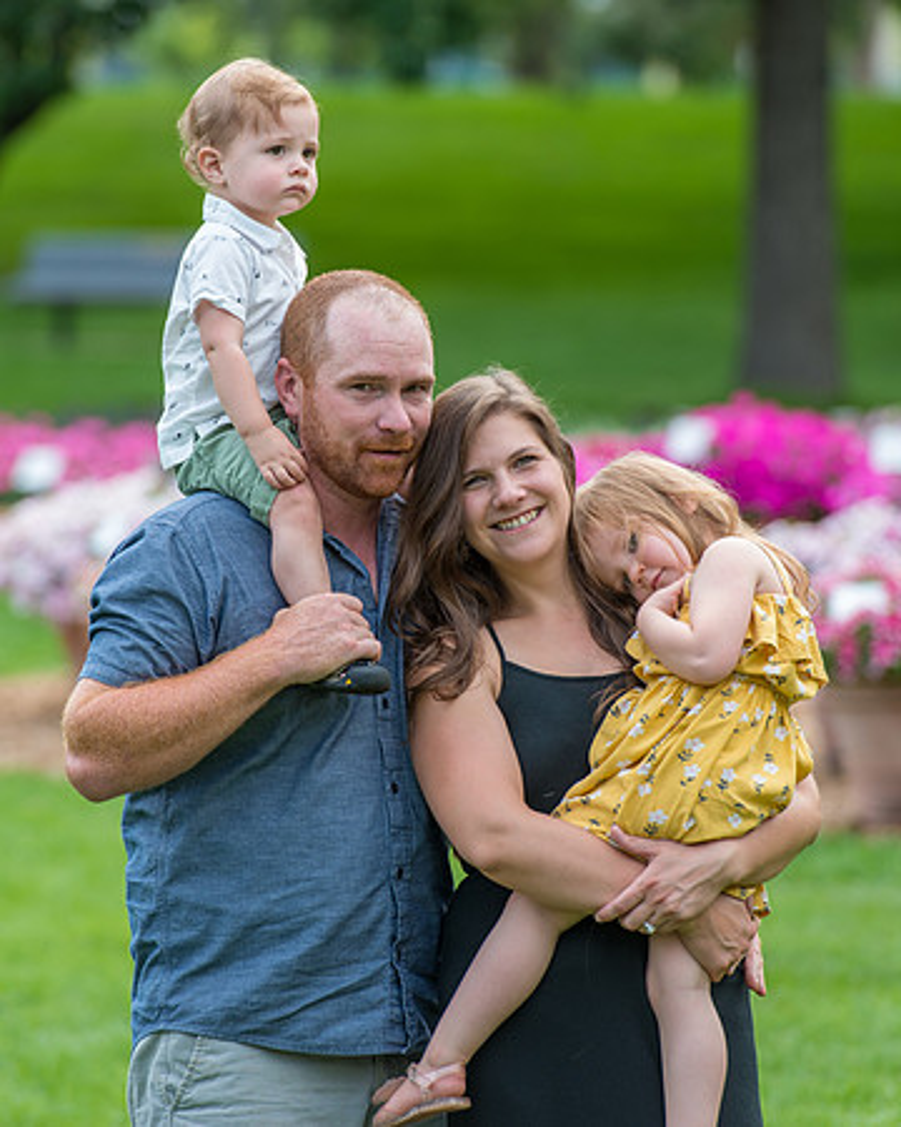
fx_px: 9381
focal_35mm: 281
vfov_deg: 6.9
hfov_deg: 5.5
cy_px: 563
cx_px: 397
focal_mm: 200
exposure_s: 1/250
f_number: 4.5
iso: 200
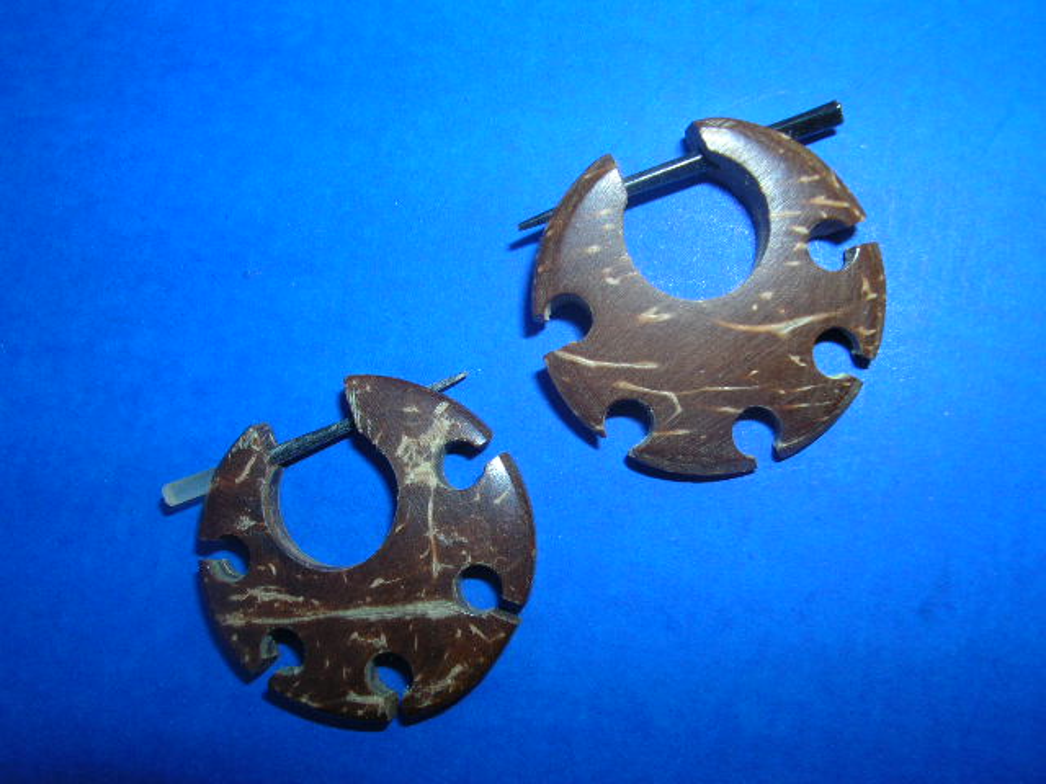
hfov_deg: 52.6
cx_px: 523
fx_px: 1058
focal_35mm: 35
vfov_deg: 40.7
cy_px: 392
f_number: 5.6
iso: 50
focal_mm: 5.8
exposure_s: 1/60.1
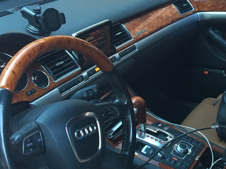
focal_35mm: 56
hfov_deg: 34.0
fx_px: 365
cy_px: 121
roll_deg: -0.2
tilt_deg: -30.9
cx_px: 156
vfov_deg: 25.8
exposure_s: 1/30
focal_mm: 4.15
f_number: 2.2
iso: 200
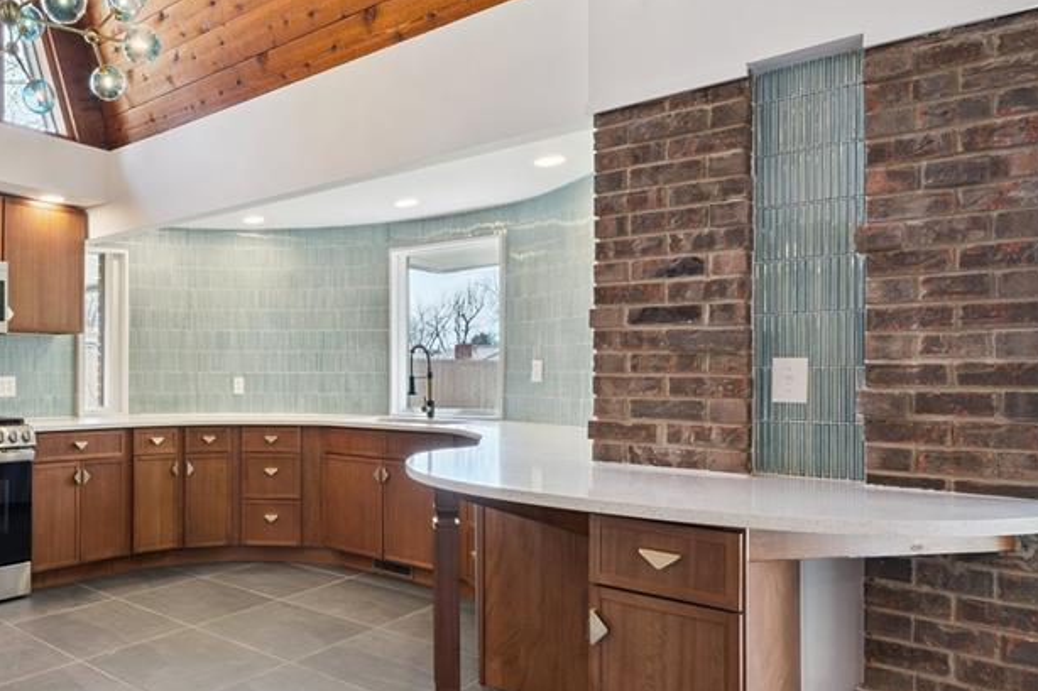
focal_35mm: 25
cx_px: 236
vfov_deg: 51.2
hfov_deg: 66.2
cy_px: 380
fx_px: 721
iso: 80
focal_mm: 10
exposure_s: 1/20
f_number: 8
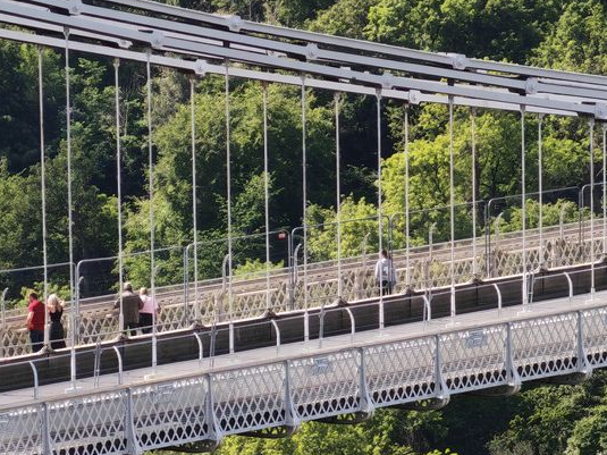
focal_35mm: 323
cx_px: 356
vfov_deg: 4.6
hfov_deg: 6.1
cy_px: 239
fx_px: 5663
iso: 50
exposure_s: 1/350
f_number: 2.4
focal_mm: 8.67
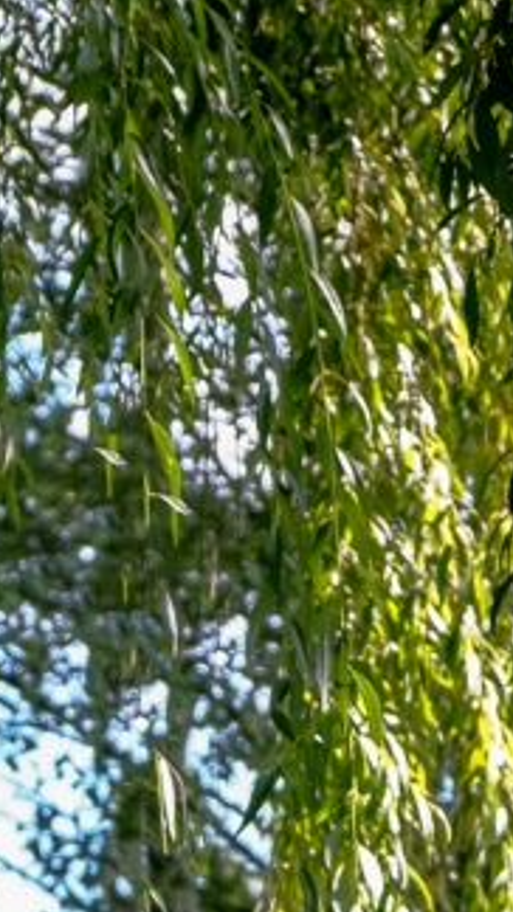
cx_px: -200
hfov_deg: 3.9
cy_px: 1326
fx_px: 7480
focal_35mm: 309
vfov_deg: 6.9
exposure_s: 1/250
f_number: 4
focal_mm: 55
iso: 160
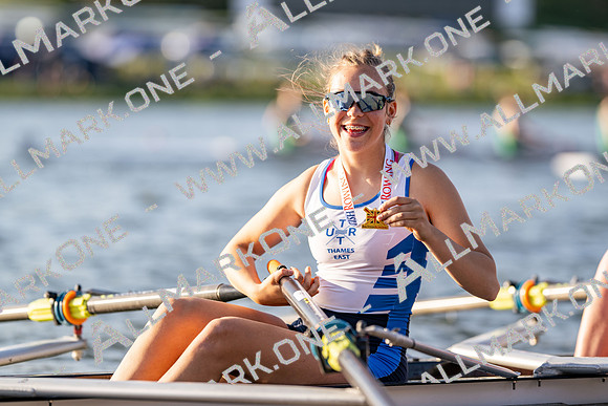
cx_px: 304
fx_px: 2280
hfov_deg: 15.2
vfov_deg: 10.2
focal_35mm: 135
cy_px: 203
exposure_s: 1/2000
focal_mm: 135
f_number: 1.8
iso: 64
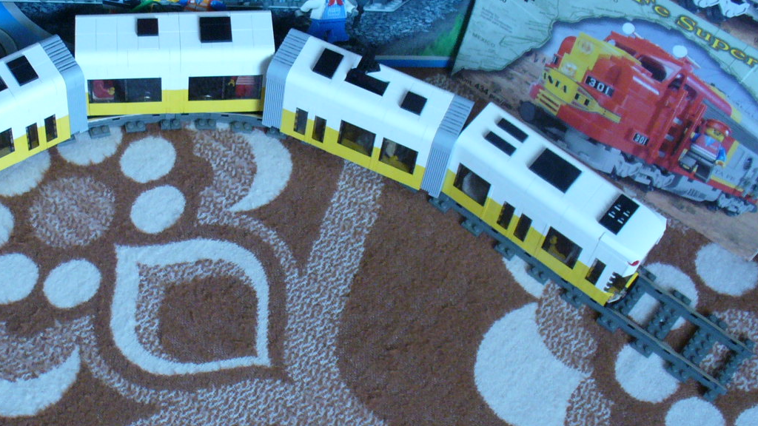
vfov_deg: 19.1
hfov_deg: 32.7
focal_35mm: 63
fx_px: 1266
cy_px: 208
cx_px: 198
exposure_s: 1/20
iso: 200
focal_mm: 6.1
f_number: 2.8
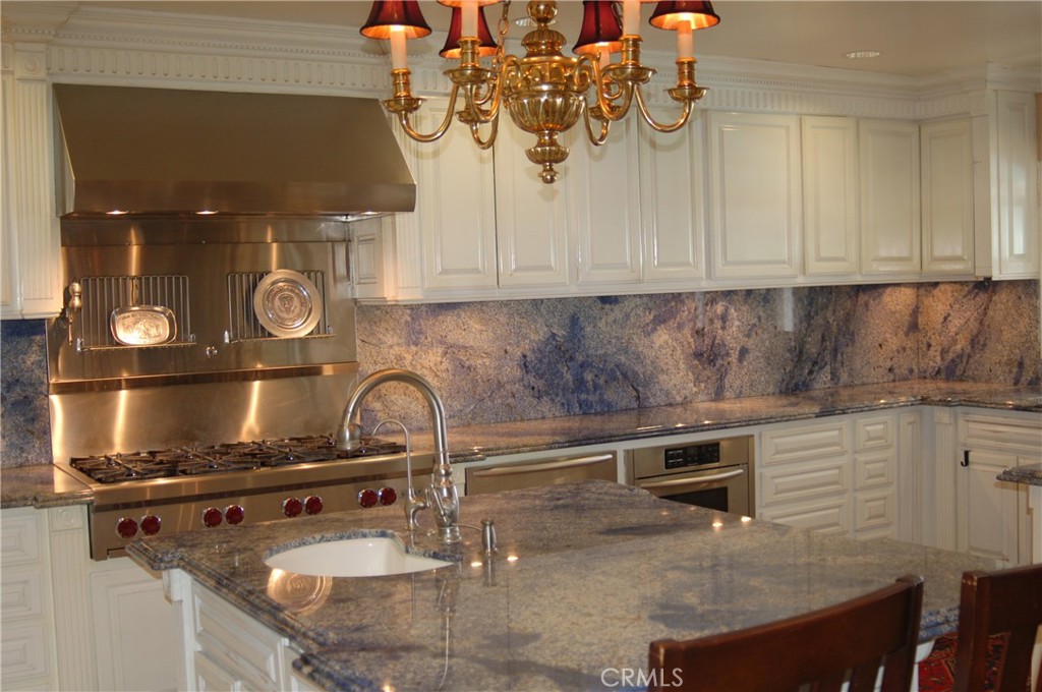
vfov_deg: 31.8
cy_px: 346
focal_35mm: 42
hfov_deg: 46.5
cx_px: 521
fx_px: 1214
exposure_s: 1/60
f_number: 3.3
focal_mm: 28
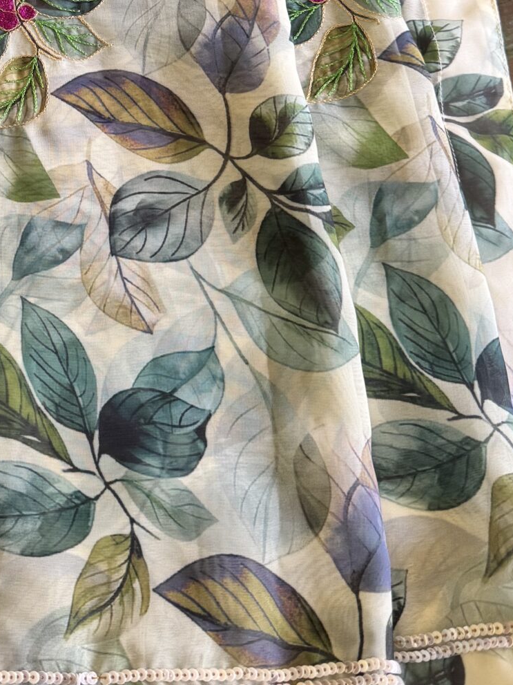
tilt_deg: -64.5
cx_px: -7
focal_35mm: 62
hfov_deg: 22.7
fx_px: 1225
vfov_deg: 28.5
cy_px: -56
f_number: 1.78
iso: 200
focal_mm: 6.76
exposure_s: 1/90
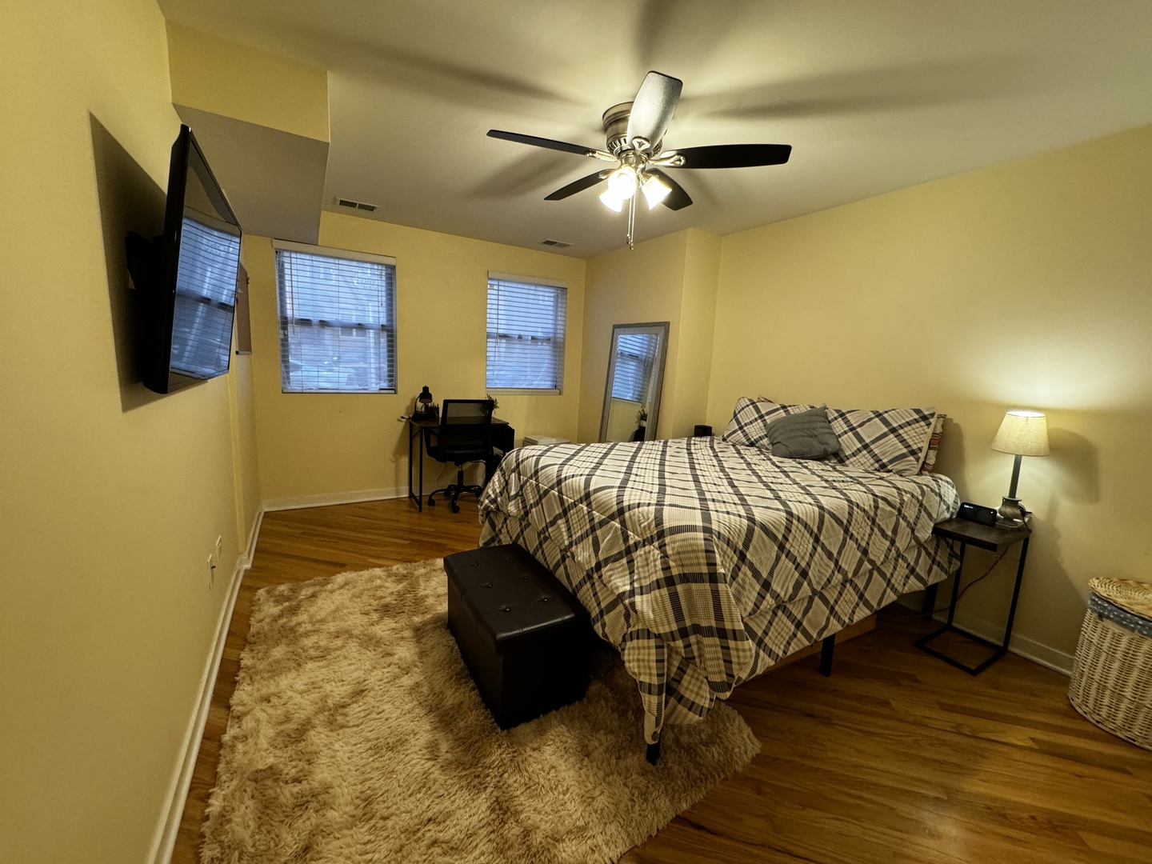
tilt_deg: -10.7
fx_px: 466
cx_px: 576
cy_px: 432
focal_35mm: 14
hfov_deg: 102.1
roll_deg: -2.6
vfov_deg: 85.7
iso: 250
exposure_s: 1/60
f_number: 2.2
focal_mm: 2.22
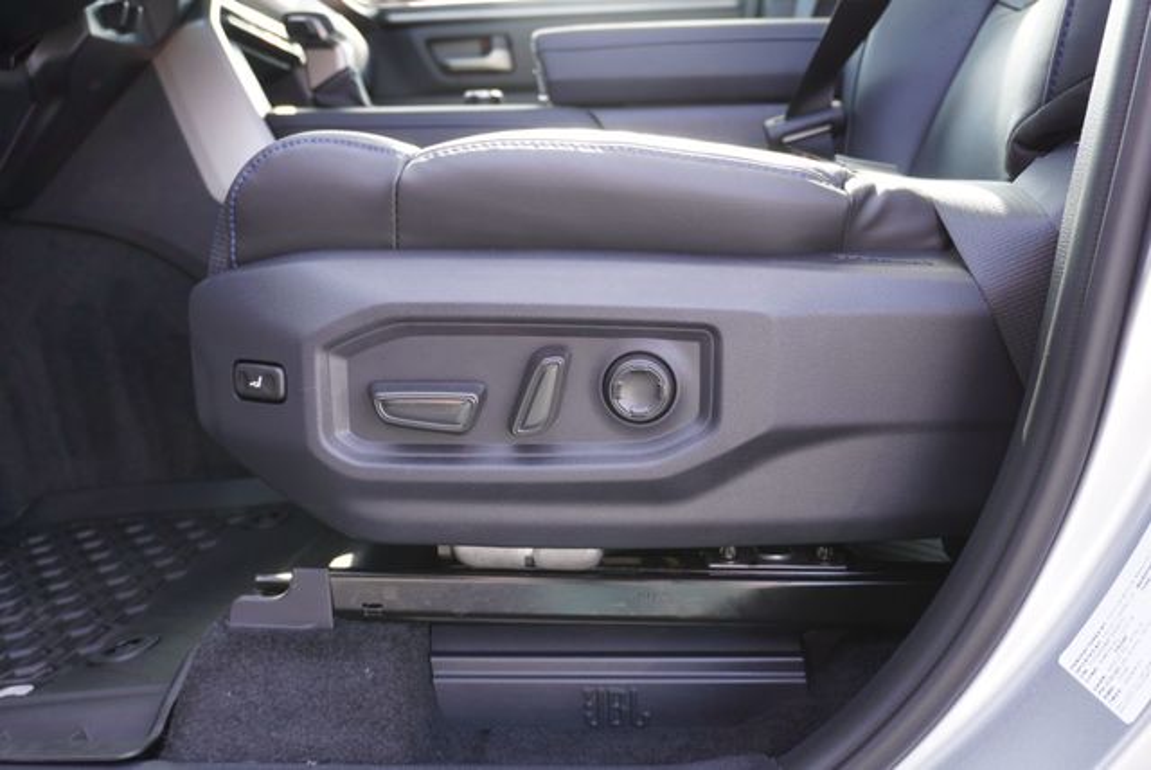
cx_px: 576
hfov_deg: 55.1
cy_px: 385
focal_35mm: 34
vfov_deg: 38.4
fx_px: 1104
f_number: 4
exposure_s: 1/60
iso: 250
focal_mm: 23
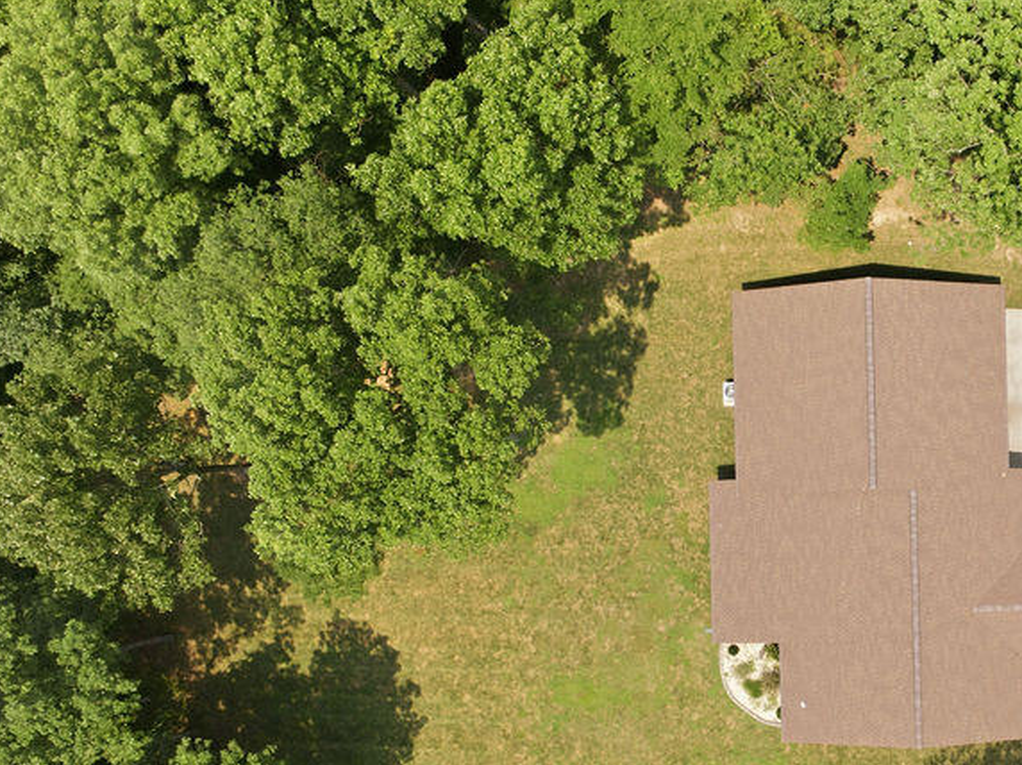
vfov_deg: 33.1
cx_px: 865
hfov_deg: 41.4
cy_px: 535
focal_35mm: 43
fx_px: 1268
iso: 200
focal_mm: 12.3
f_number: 9
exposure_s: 1/320
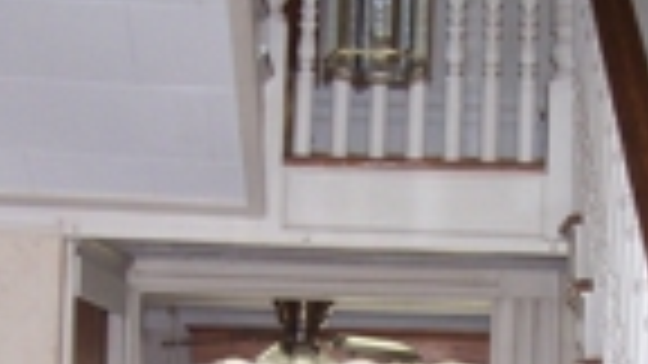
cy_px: 499
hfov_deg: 18.5
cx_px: 464
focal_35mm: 115
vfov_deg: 10.3
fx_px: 1976
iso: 140
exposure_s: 1/60
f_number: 2.8
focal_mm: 6.3
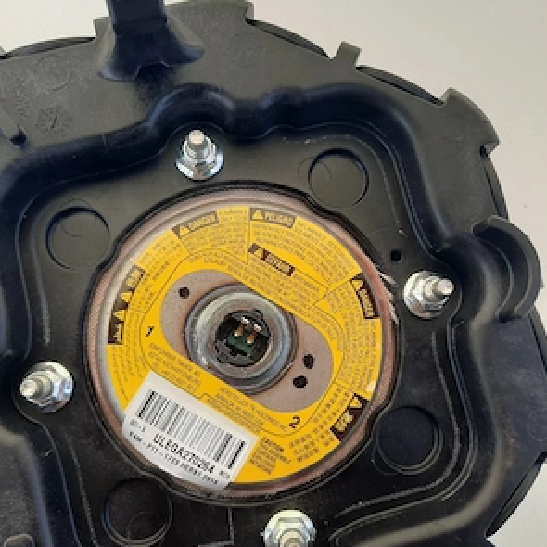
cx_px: 271
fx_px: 536
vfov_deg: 54.0
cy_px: 299
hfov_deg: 54.0
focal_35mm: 30
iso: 32
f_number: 2
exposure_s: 1/169
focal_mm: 4.6
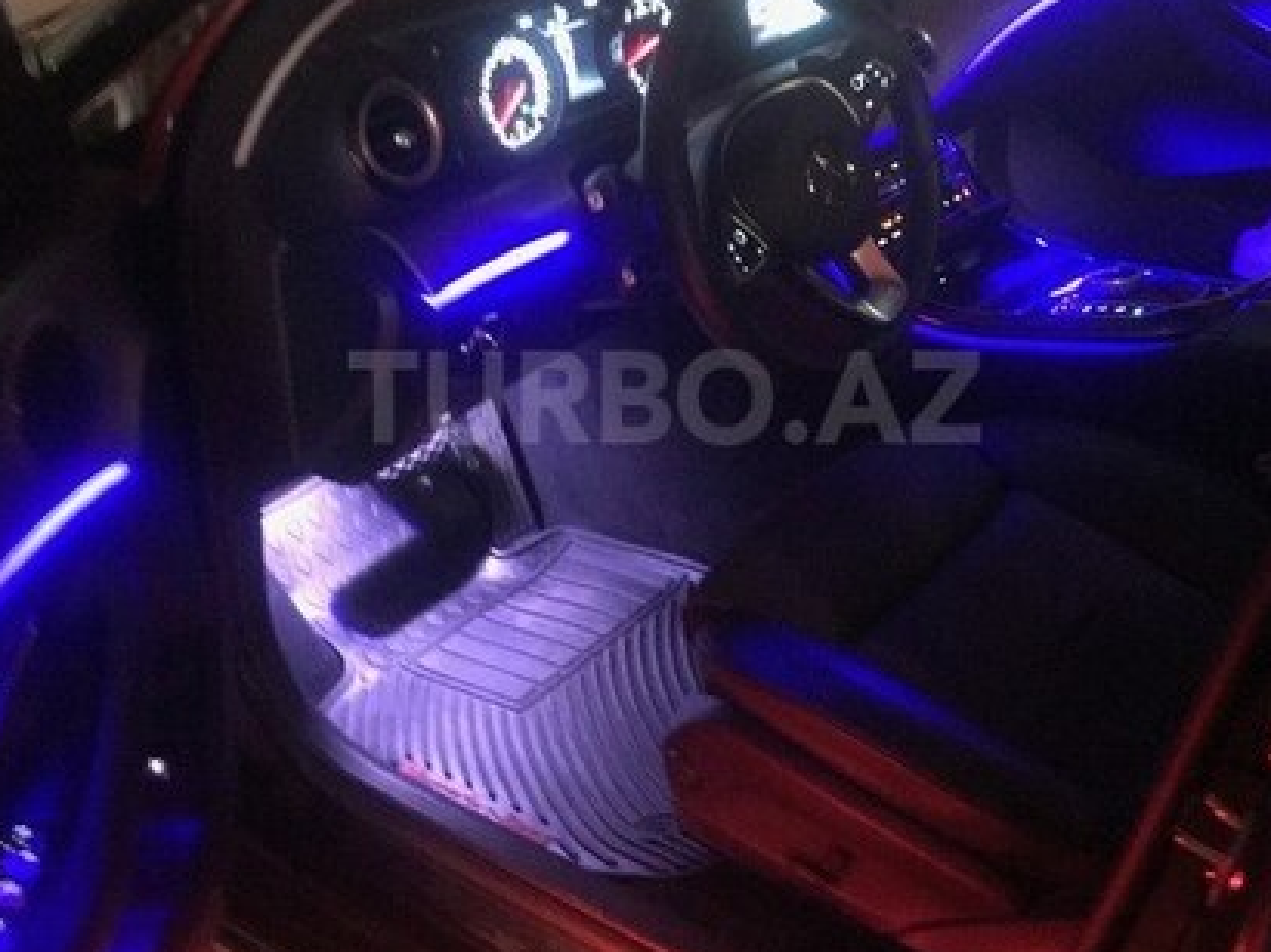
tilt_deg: -26.2
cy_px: 397
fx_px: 1652
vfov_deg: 32.1
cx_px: 665
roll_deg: +3.7
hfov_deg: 42.1
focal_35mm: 45
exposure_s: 1/4
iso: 640
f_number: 1.8
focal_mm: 3.99
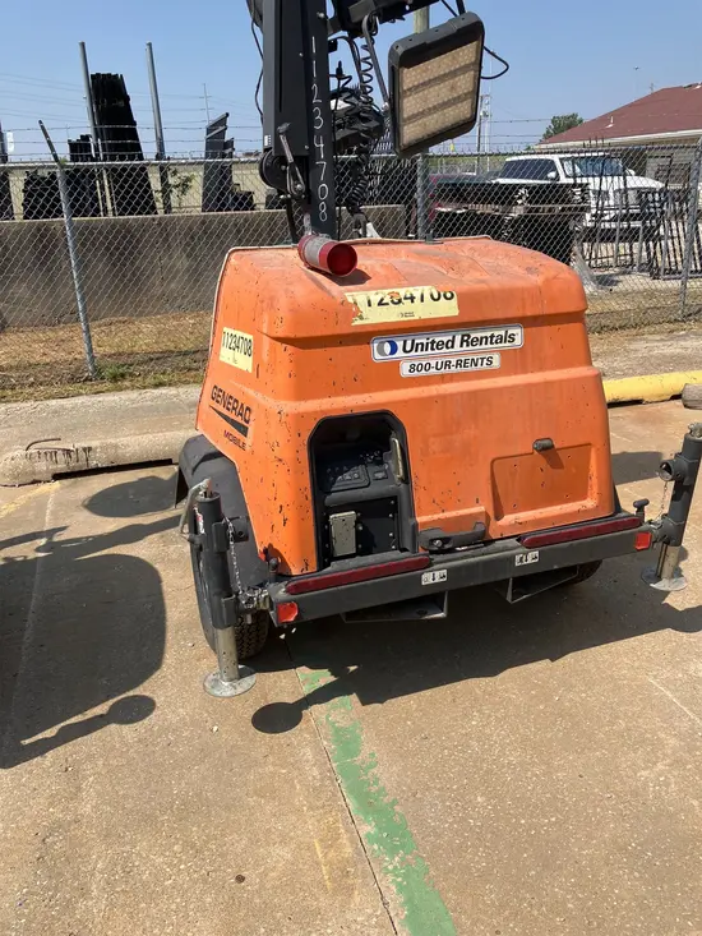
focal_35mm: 28
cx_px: 351
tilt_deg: -20.1
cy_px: 468
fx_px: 757
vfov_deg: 63.4
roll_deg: +0.1
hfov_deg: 49.8
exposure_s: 1/1736
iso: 32
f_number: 1.8
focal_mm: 3.99
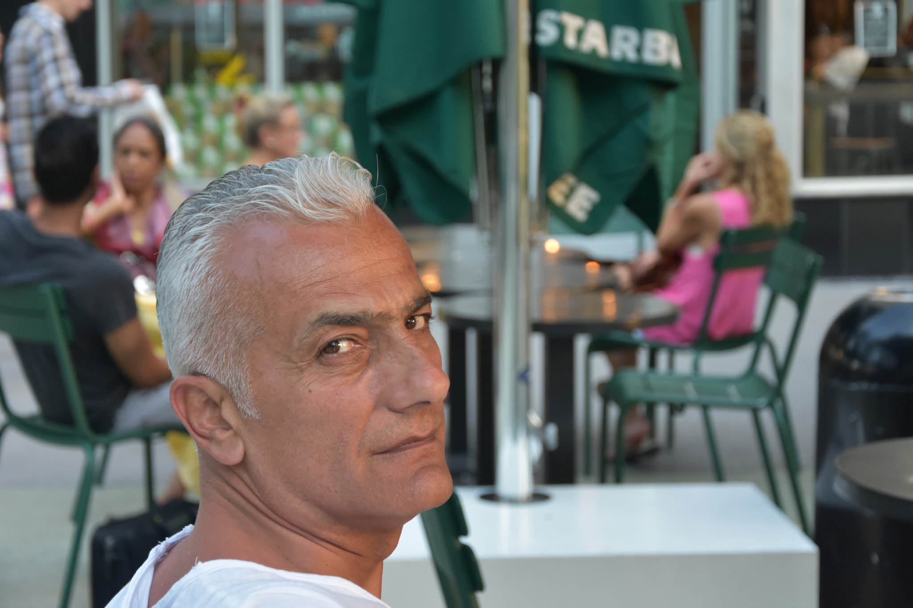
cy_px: 304
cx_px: 456
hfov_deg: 23.4
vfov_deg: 15.7
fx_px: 2206
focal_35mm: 87
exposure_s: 1/60
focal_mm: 58
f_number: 5
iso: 800
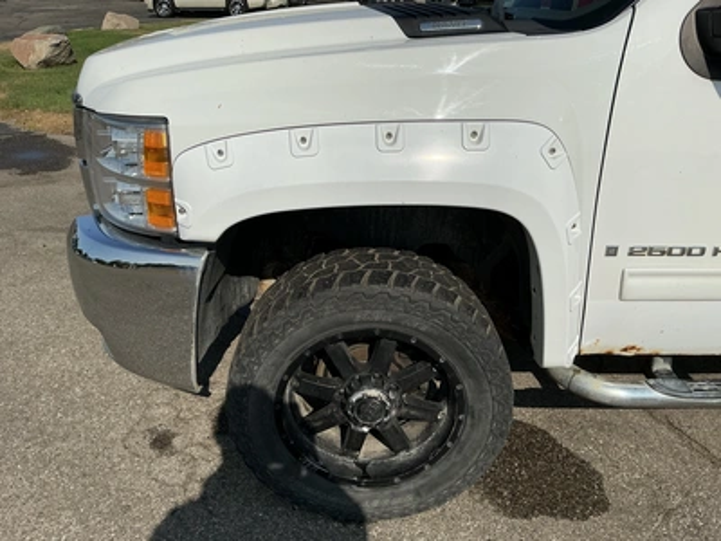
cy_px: 270
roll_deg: -1.6
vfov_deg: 49.7
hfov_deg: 63.4
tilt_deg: -24.9
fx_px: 583
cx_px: 360
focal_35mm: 28
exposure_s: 1/5263
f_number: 1.8
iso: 25
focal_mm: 3
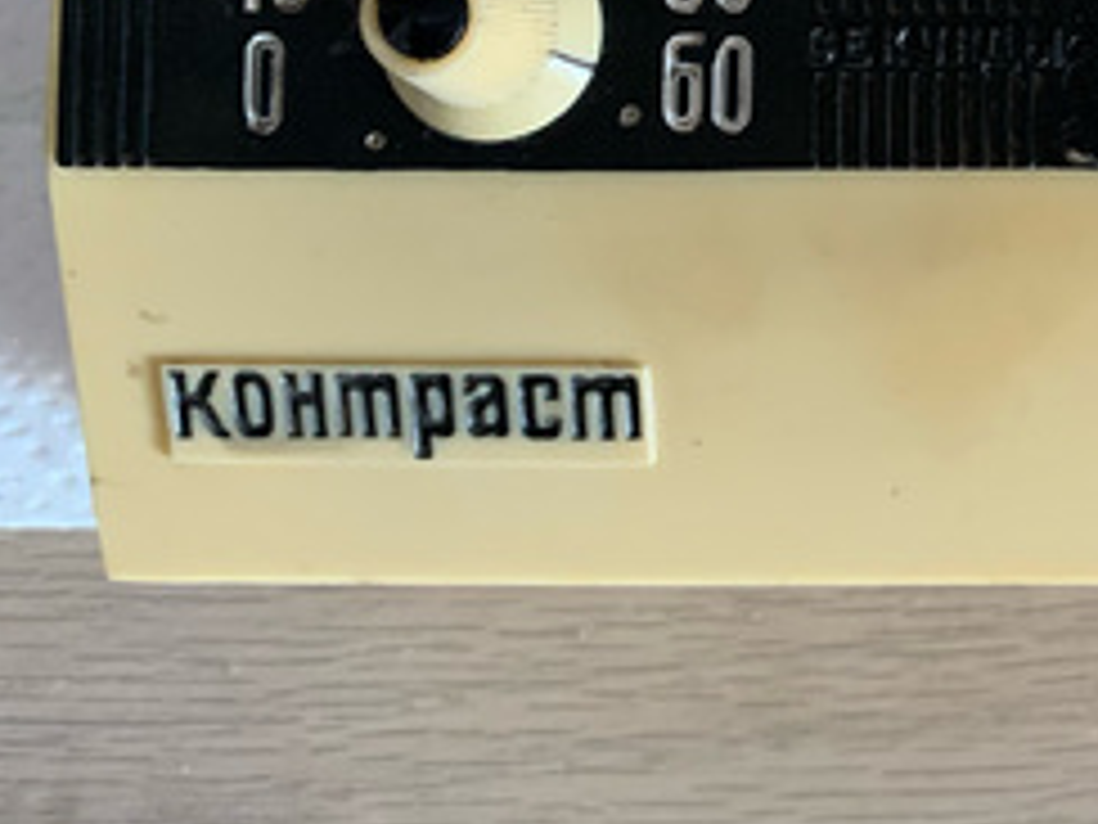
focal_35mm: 64
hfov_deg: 27.5
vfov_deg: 22.4
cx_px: 1224
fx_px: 2030
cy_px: 81
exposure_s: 1/40
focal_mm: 4.25
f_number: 1.8
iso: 400
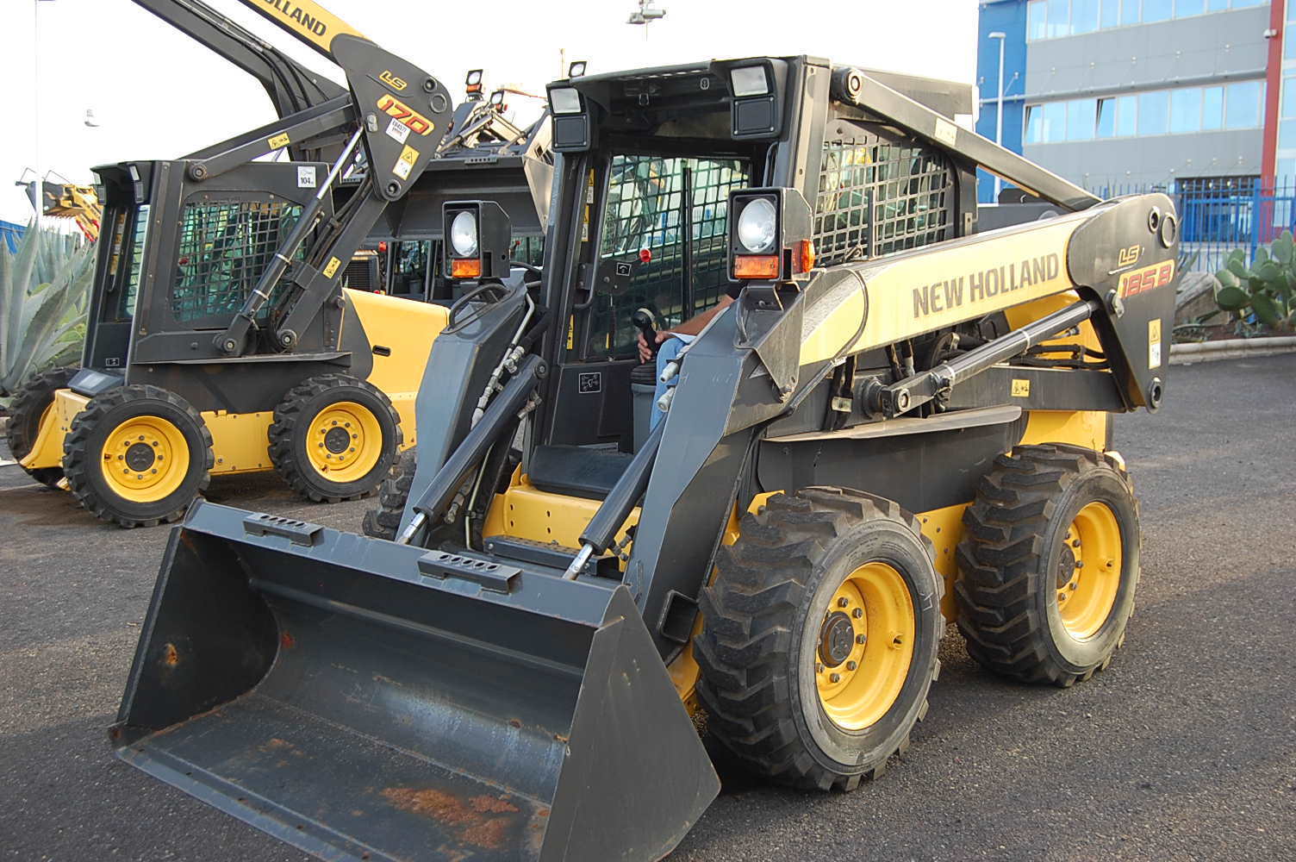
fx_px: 1403
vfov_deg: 34.1
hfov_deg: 49.6
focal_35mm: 39
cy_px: 431
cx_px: 648
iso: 360
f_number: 5.6
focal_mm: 26
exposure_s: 1/125
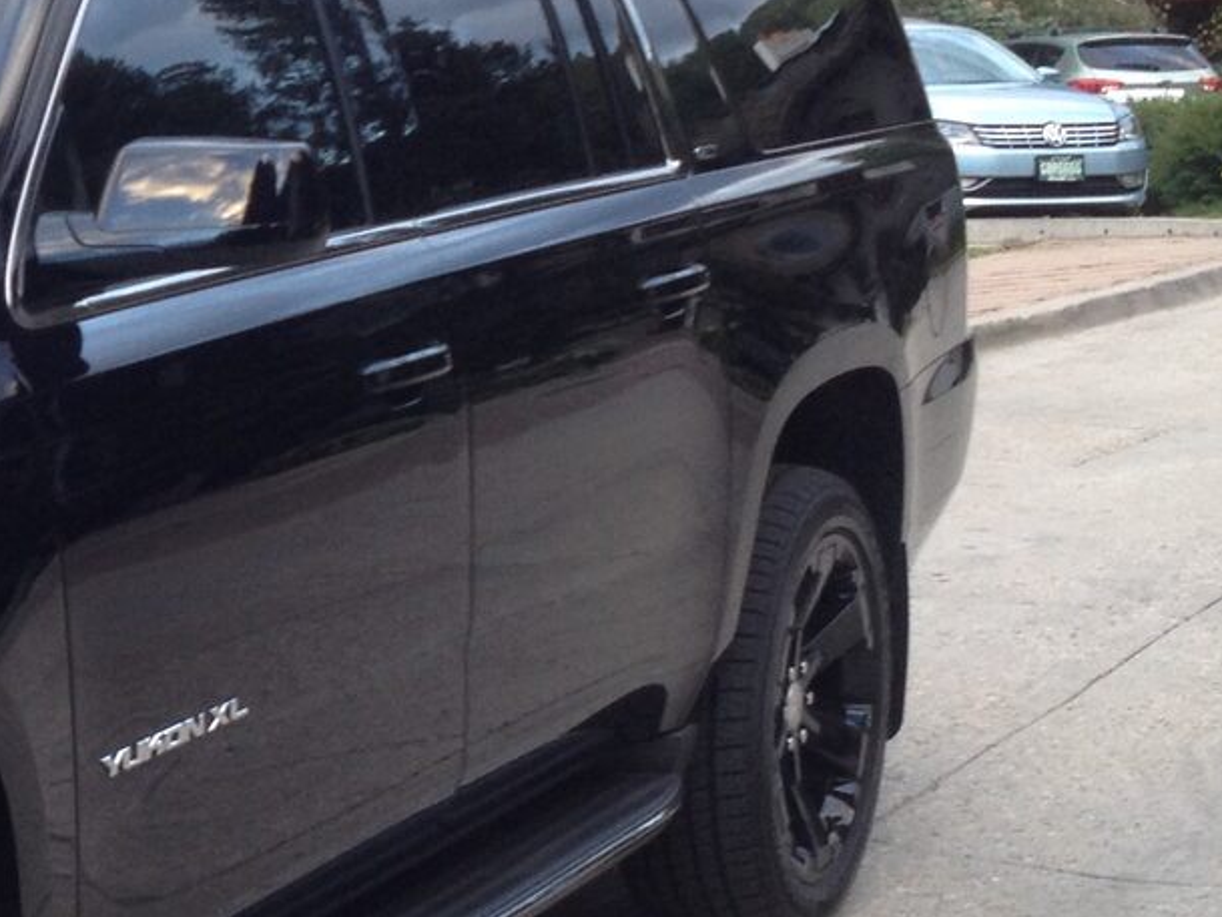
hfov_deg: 16.5
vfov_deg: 12.9
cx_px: -157
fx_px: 4060
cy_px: 466
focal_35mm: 115
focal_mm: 4.28
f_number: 2.4
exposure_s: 1/20
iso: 64
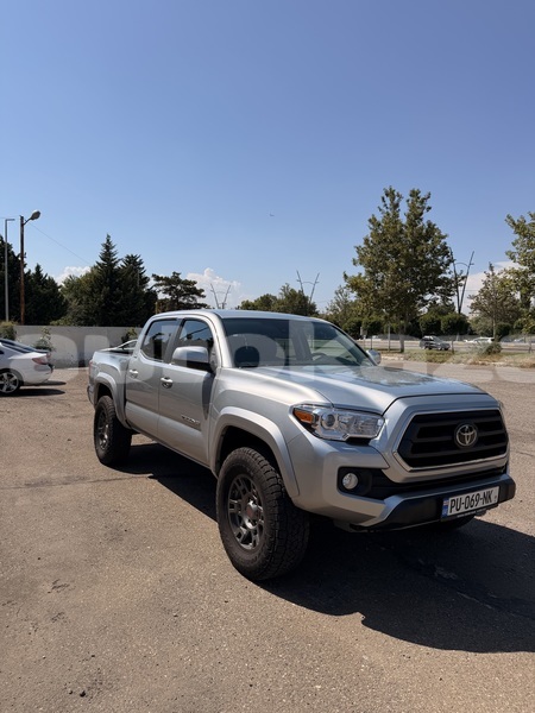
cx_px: 268
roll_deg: -1.6
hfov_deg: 56.8
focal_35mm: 24
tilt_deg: -1.9
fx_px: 495
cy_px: 356
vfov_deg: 71.6
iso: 80
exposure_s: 1/6711
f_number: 1.78
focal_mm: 6.76
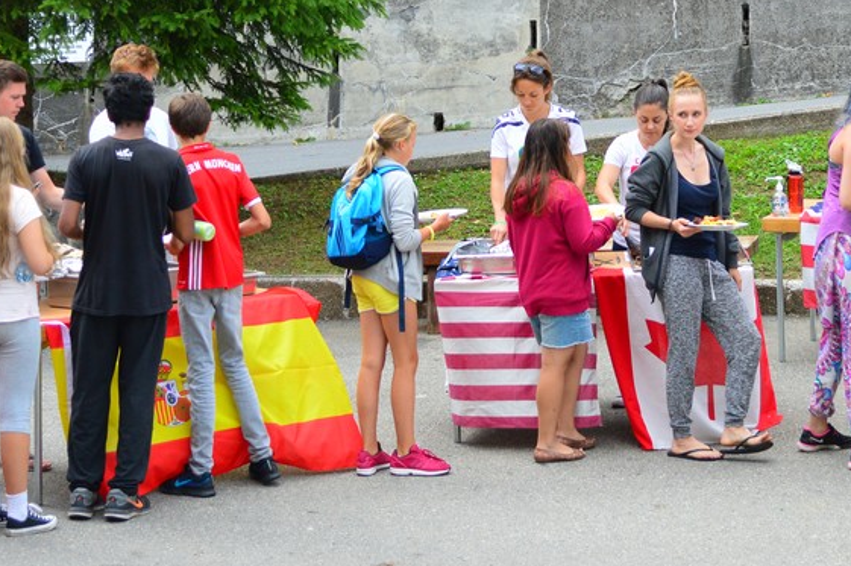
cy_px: 74
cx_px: 443
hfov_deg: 19.7
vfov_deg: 13.0
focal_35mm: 104
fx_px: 2456
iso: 450
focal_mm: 38
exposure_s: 1/250
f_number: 5
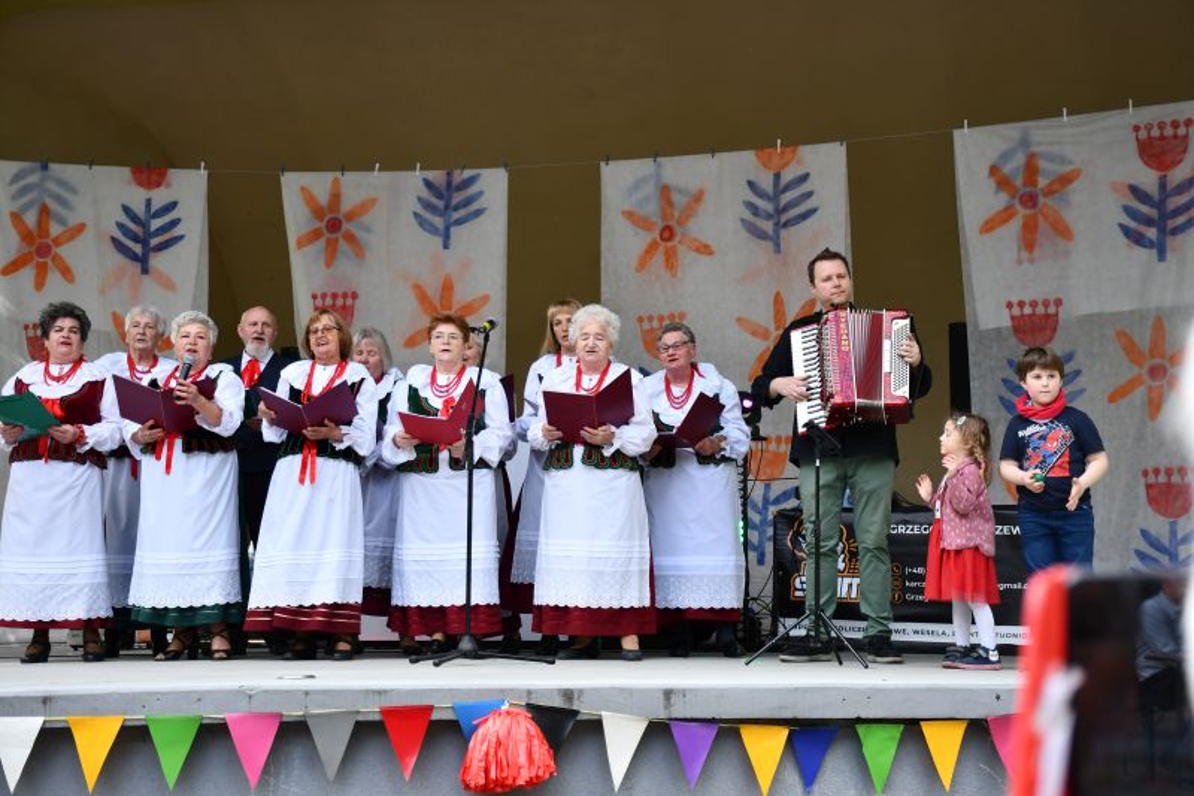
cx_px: 597
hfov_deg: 31.9
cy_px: 398
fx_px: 2089
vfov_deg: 21.6
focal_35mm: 63
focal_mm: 42
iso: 400
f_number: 5.6
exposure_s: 1/250
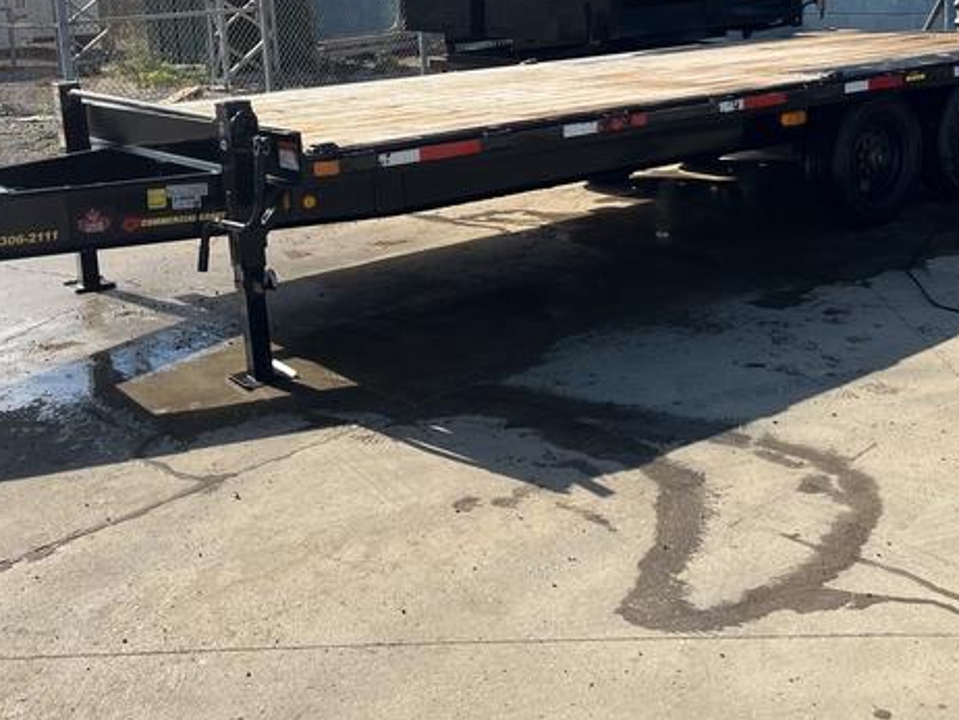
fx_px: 1247
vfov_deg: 31.5
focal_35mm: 45
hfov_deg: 42.0
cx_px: 523
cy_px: 164
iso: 50
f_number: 1.6
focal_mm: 5.1
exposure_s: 1/2101
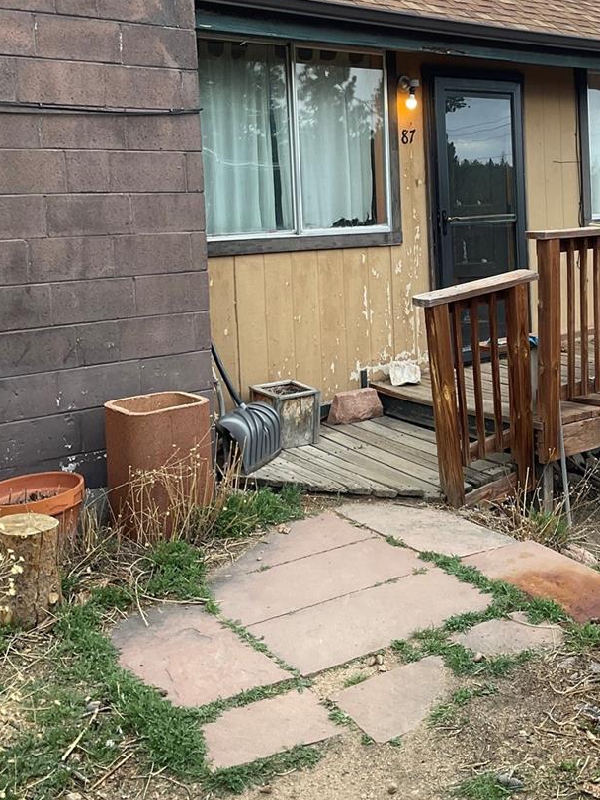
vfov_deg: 43.2
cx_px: 392
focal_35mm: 43
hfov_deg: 33.4
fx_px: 993
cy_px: 266
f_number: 1.8
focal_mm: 3
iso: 16
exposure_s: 1/173
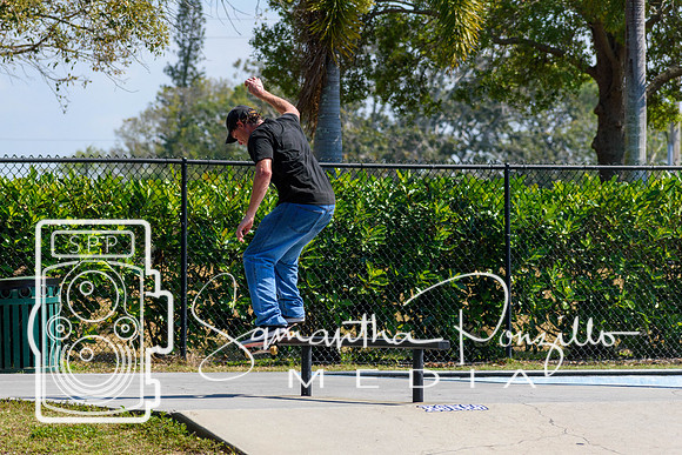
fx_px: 3837
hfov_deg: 10.2
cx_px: 341
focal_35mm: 202
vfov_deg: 6.8
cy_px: 228
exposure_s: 1/2000
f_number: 5.6
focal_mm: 135
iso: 250
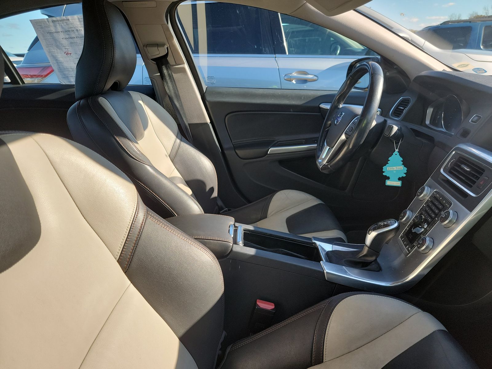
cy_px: 184
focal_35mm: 24
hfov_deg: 71.6
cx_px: 246
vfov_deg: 56.8
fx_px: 341
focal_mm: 6.7
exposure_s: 1/155
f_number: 1.8
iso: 50
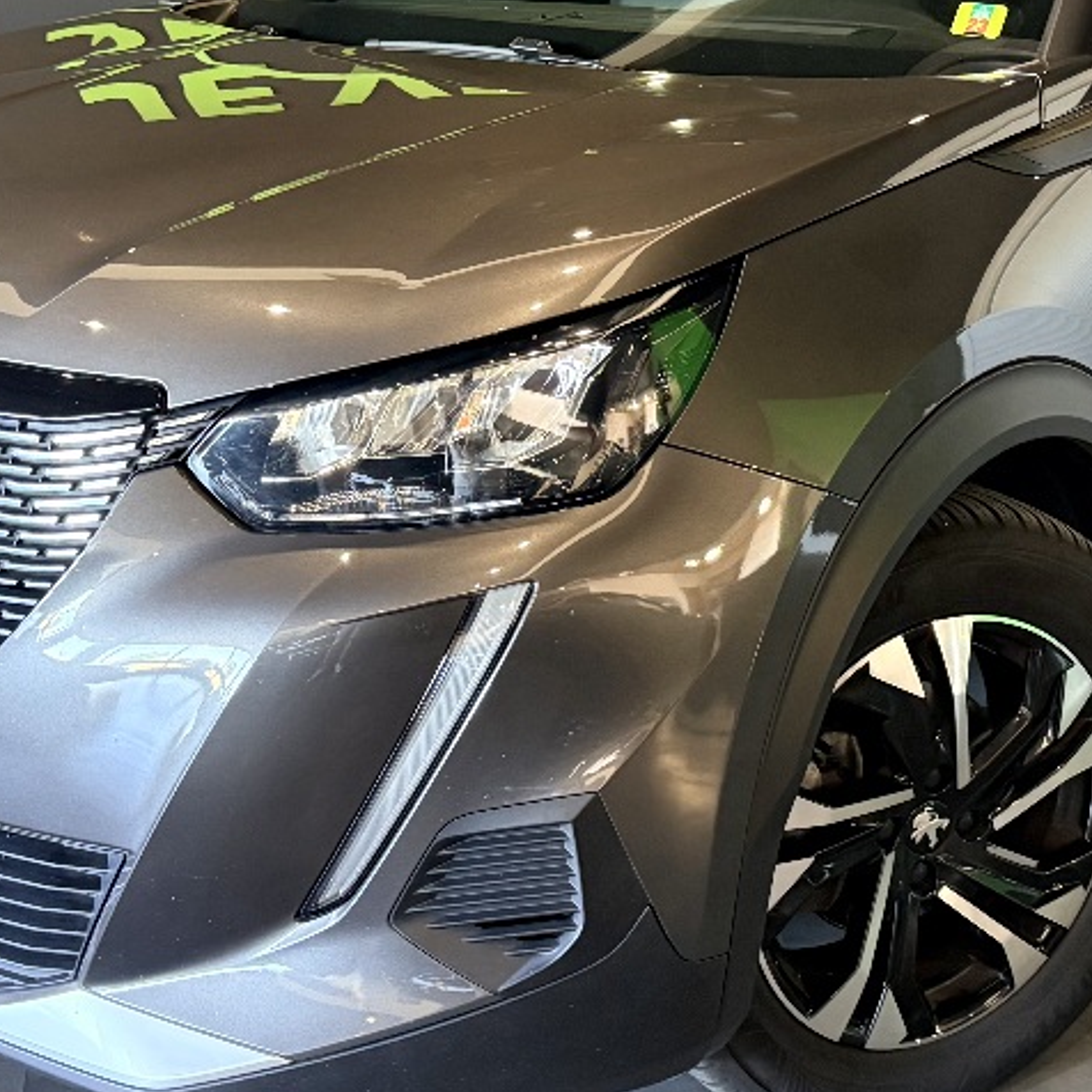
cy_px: 362
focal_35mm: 57
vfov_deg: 29.8
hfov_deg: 30.0
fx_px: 2034
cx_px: 555
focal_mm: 6.76
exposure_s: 1/50
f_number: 1.78
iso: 640
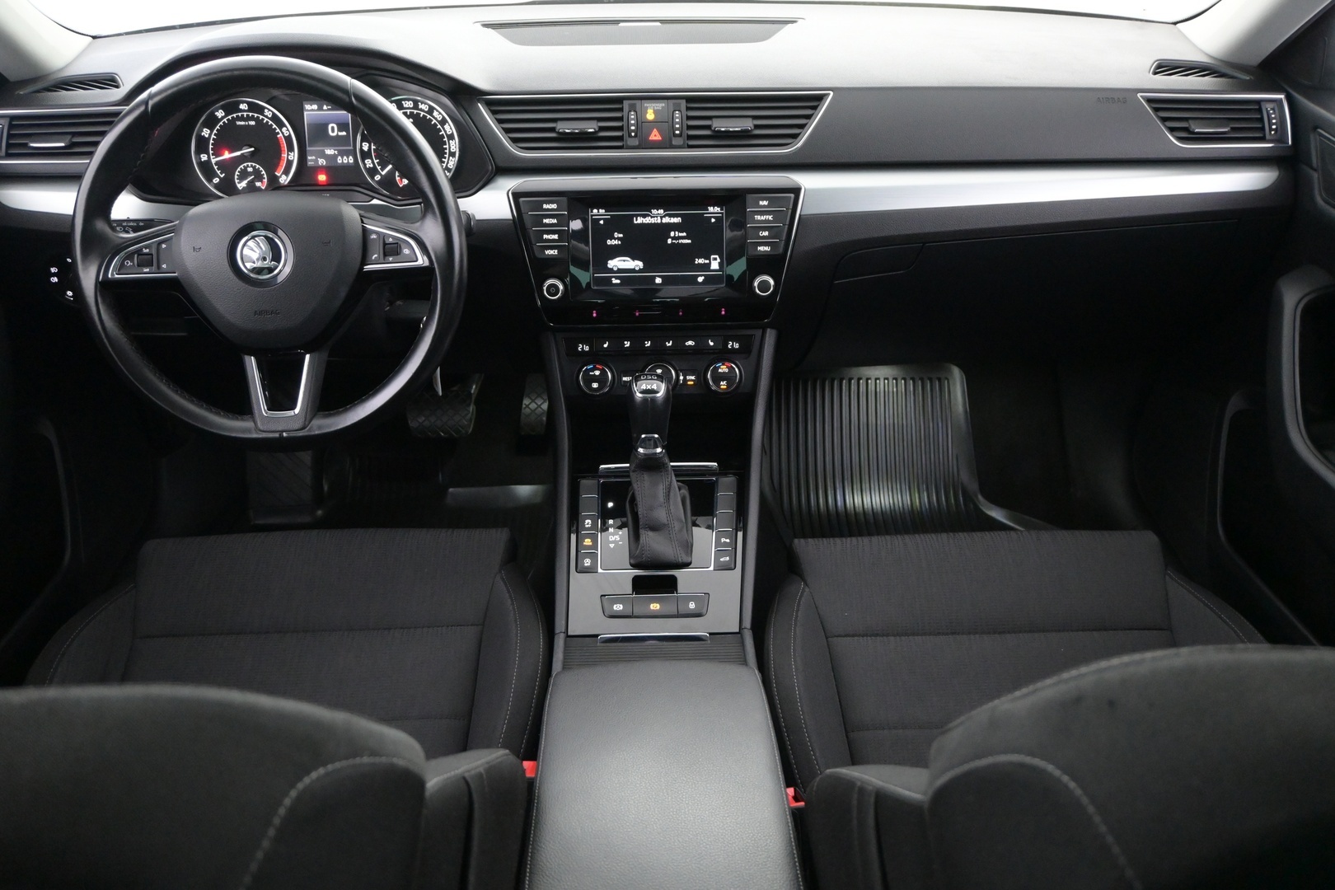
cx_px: 668
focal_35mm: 32
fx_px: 1168
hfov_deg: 59.5
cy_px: 445
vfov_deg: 41.7
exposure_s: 1/30
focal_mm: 21
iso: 4500
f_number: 4
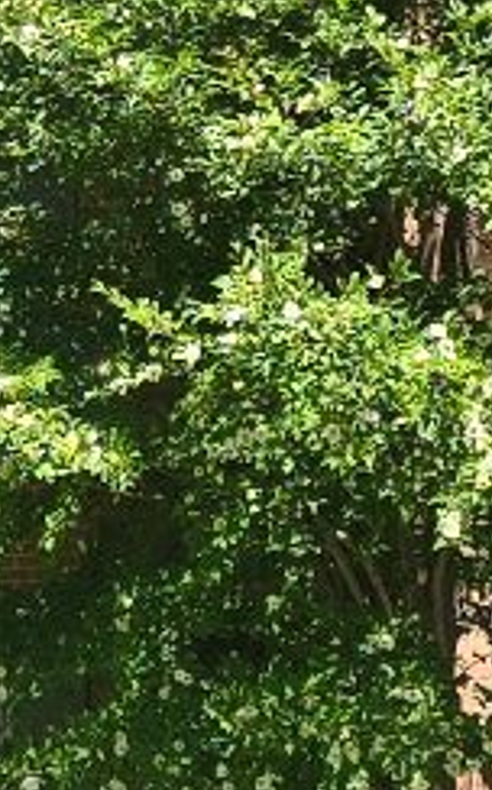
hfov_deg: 6.3
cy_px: 482
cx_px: -657
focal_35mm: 200
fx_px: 4301
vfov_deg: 10.5
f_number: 1.7
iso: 12
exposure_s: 1/264
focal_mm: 6.3
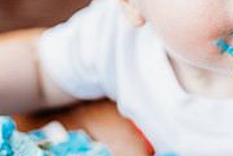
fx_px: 505
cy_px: 40
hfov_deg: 25.0
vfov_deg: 17.4
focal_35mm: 78
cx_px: 221
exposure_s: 1/200
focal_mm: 24
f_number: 2.5
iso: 640
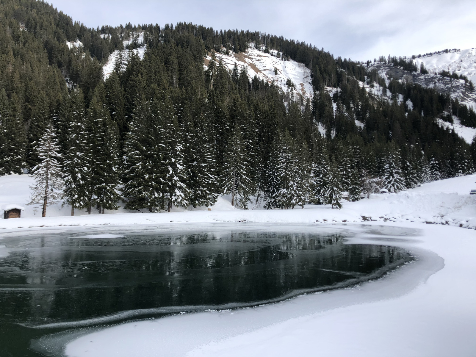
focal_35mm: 28
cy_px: 178
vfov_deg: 49.7
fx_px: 385
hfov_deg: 63.4
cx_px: 238
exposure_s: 1/960
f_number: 1.8
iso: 20
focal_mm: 4
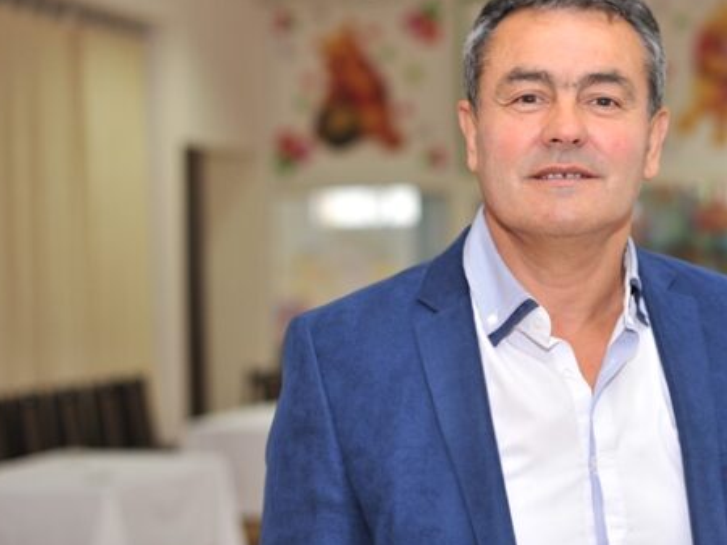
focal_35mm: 82
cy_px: 201
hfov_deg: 23.6
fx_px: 1721
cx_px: 549
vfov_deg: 17.9
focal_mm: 50
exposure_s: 1/80
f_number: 2.2
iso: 400
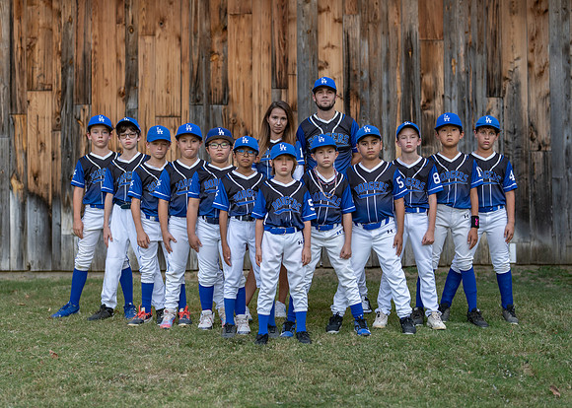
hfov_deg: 32.0
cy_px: 196
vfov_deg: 23.1
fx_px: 999
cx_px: 290
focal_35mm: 61
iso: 100
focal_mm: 50
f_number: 1.6
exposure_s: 1/640
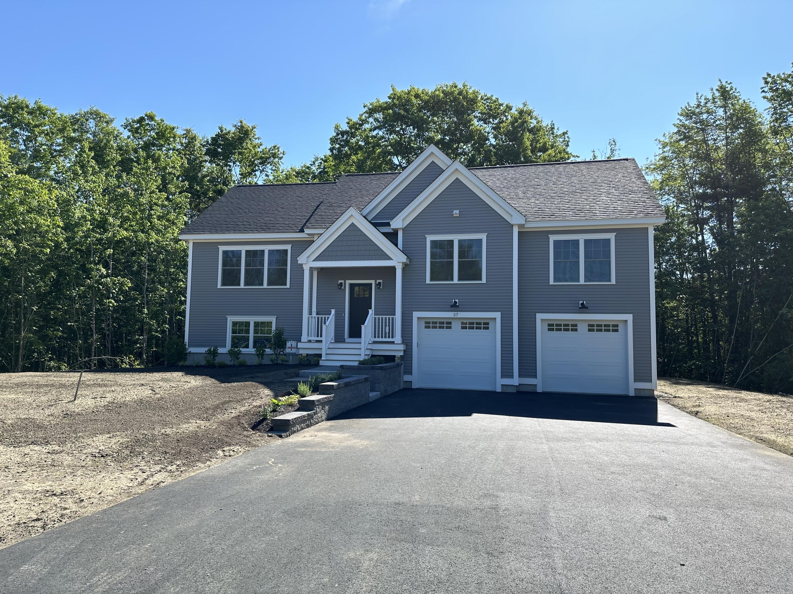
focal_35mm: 24
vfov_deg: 56.8
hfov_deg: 71.6
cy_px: 297
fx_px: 550
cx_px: 396
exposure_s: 1/2155
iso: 80
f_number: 1.78
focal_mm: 6.86
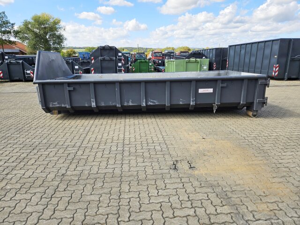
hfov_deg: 73.9
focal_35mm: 23
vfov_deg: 58.9
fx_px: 199
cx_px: 150
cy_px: 112
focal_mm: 5.4
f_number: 1.8
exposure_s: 1/1132
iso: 25
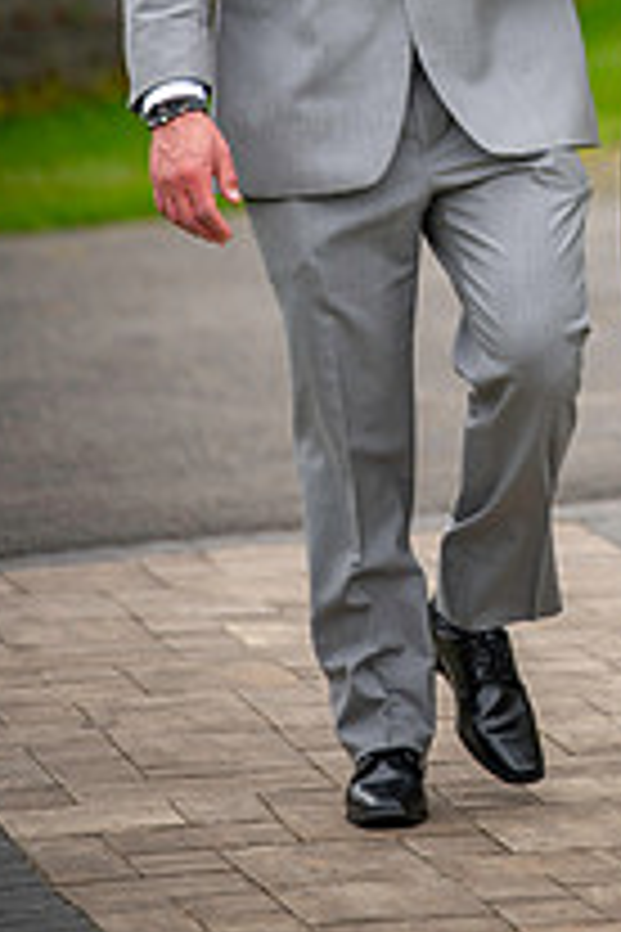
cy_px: -72
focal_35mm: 391
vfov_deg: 5.3
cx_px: 644
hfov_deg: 3.5
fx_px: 10116
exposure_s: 1/320
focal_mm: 180
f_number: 2.8
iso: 100
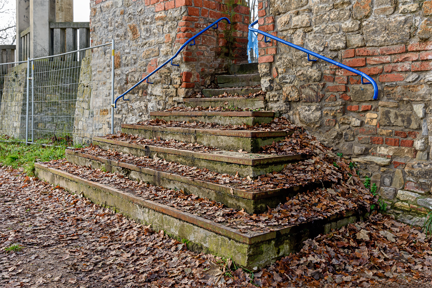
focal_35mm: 33
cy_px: 144
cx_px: 216
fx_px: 396
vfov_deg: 40.0
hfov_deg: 57.2
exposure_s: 1/80
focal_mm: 22
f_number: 8
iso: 200
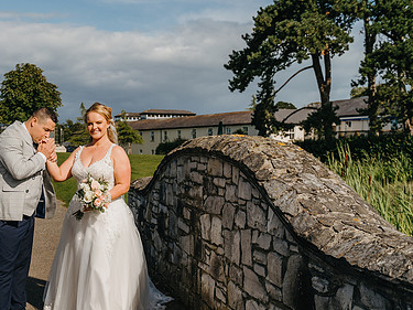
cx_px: 84
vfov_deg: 30.8
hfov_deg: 38.9
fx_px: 561
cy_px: 183
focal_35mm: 47
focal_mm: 28
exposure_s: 1/1000
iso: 50
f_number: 4.5
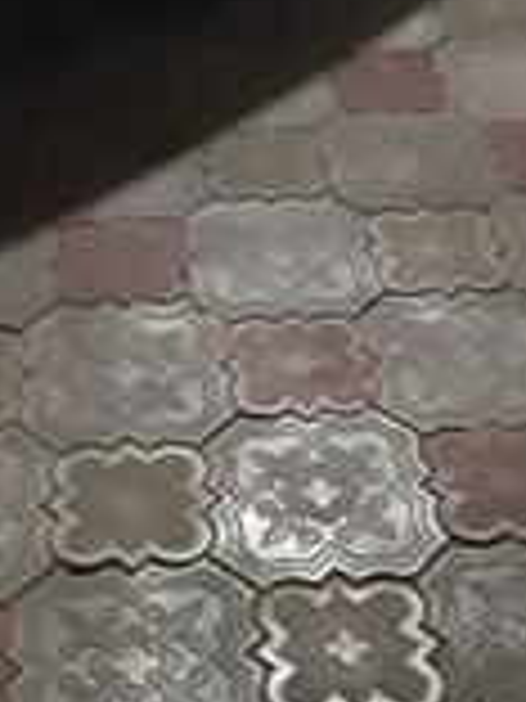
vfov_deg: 20.5
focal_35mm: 86
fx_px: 1742
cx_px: 211
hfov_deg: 17.2
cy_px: -252
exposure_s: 1/20
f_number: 1.9
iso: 500
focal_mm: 3.6
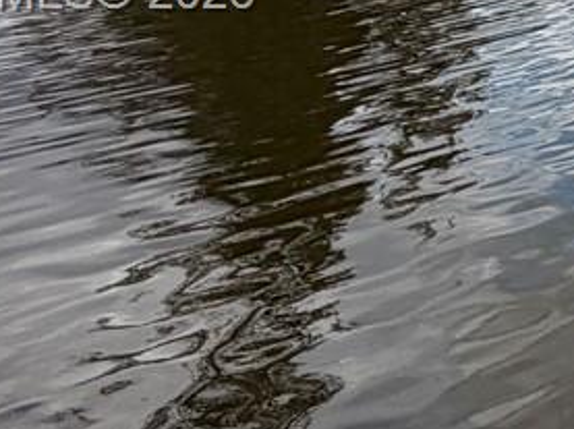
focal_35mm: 81
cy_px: -4
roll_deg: +0.3
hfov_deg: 16.0
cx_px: 1268
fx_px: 1341
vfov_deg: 17.7
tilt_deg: -12.3
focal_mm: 2.22
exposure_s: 1/799
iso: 20
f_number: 2.2
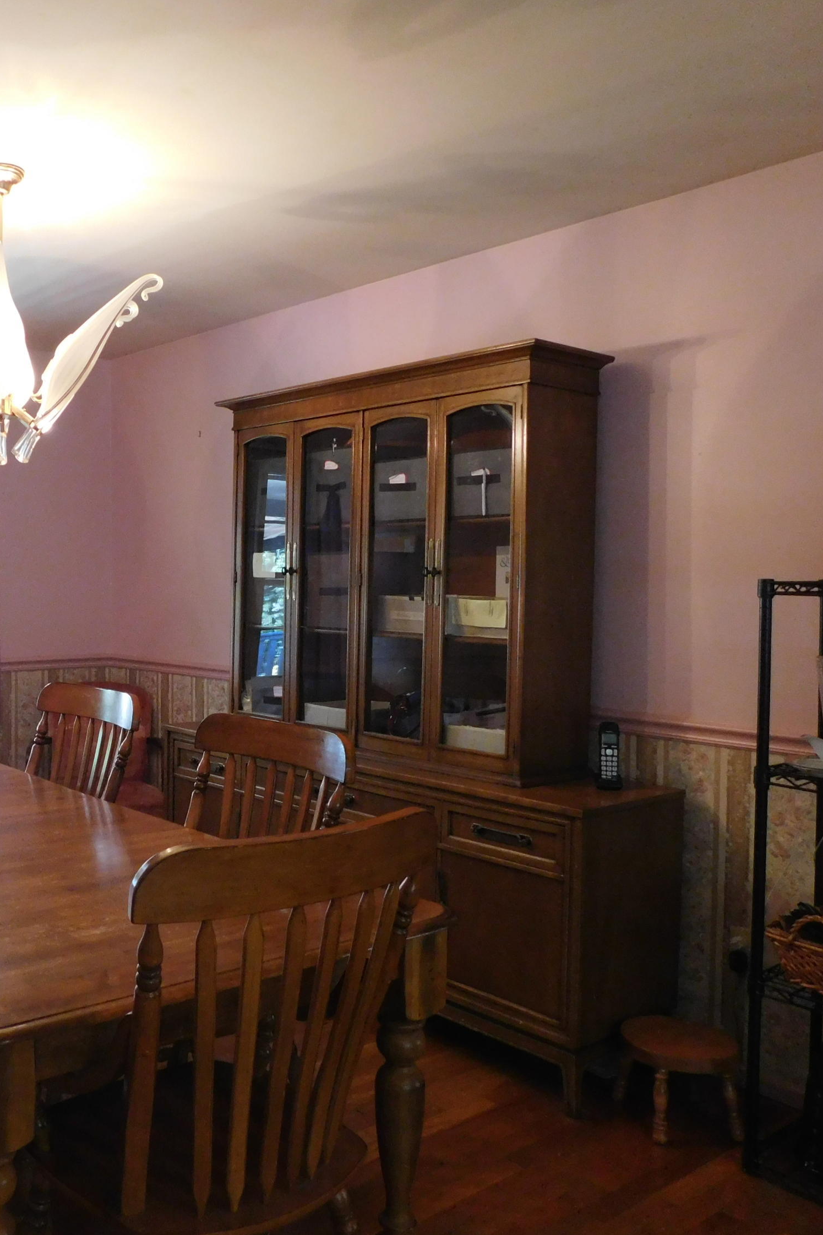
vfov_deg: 58.7
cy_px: 618
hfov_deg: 39.0
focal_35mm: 32
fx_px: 1097
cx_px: 127
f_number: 3
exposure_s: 1/30
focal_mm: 4
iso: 400
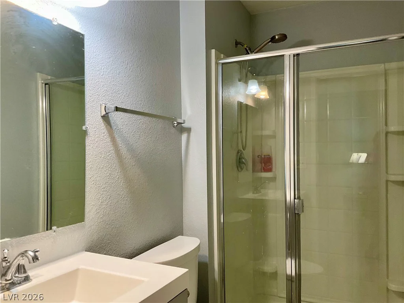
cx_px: 202
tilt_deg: -0.9
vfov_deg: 48.2
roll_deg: -0.1
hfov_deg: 61.7
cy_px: 152
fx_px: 338
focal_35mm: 29
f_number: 1.8
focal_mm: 3
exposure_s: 1/60
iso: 100
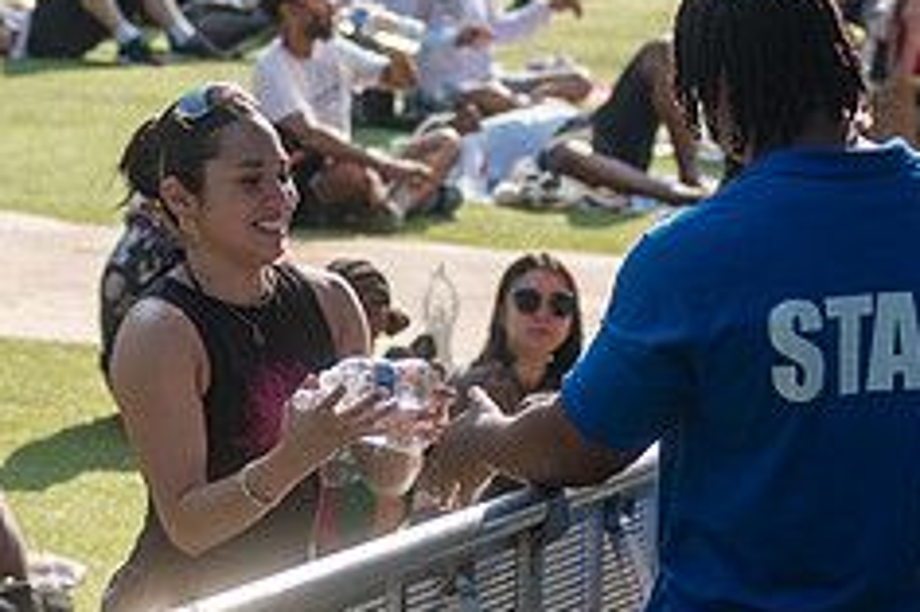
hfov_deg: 9.0
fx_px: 5848
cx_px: 462
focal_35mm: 229
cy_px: 400
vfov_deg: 6.0
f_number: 3.5
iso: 400
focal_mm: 80
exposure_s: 1/2000
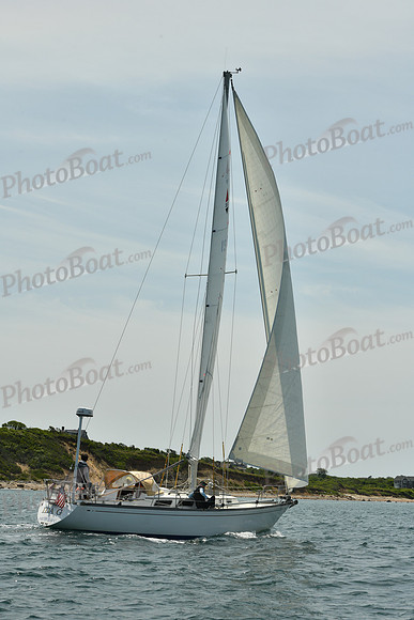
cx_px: 207
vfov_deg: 28.8
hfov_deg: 19.5
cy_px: 310
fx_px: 1207
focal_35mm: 70
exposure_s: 1/1000
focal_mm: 70
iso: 320
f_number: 13
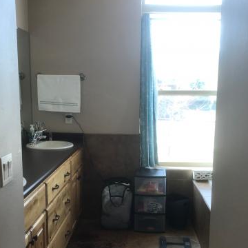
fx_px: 357
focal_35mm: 44
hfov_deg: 38.3
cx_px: 134
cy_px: 158
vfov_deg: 38.0
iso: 32
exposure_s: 1/120
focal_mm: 3.99
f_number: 1.8
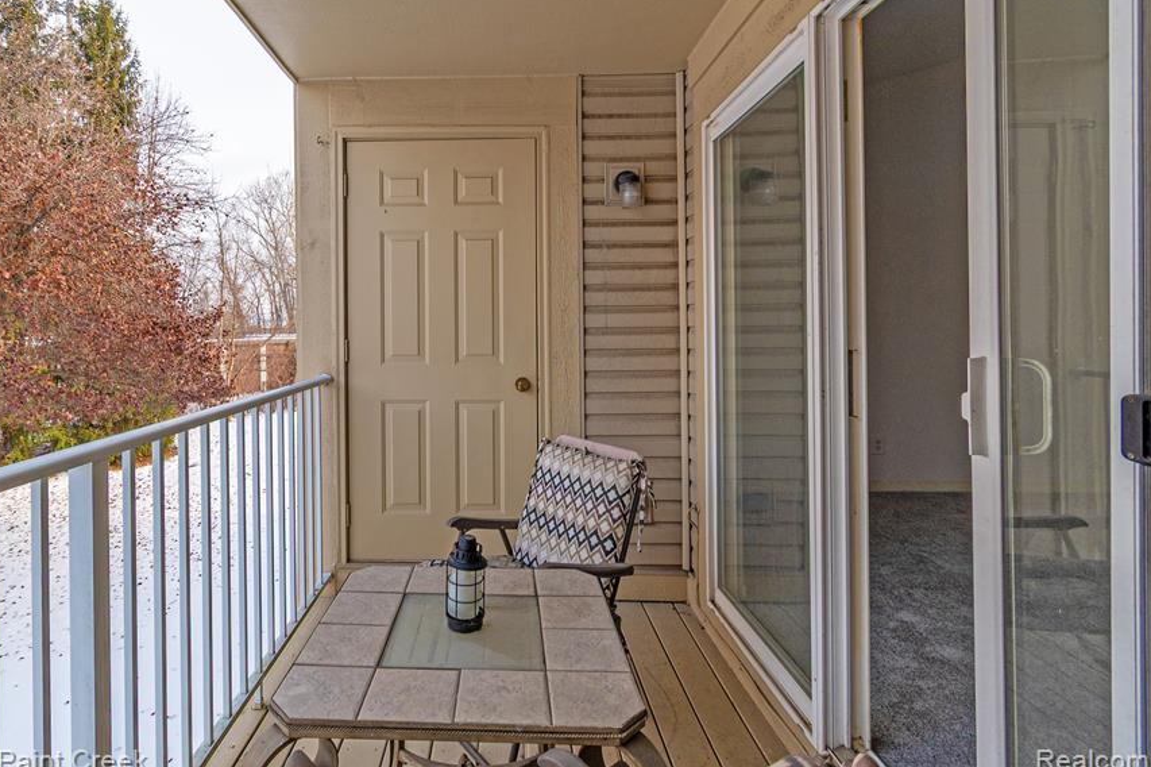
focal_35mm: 18
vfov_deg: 66.9
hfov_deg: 89.3
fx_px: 575
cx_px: 482
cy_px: 321
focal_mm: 10
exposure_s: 1/250
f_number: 5.6
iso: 200
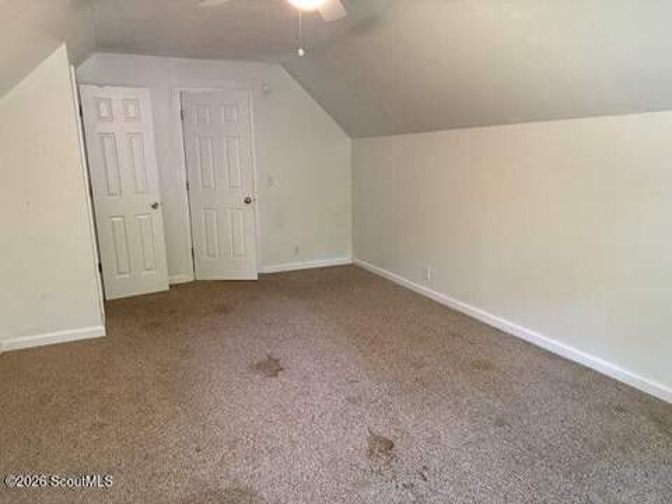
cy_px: 252
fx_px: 466
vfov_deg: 56.8
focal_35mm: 24
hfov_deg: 71.6
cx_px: 336
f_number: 1.78
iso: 400
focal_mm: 6.76
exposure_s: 1/60
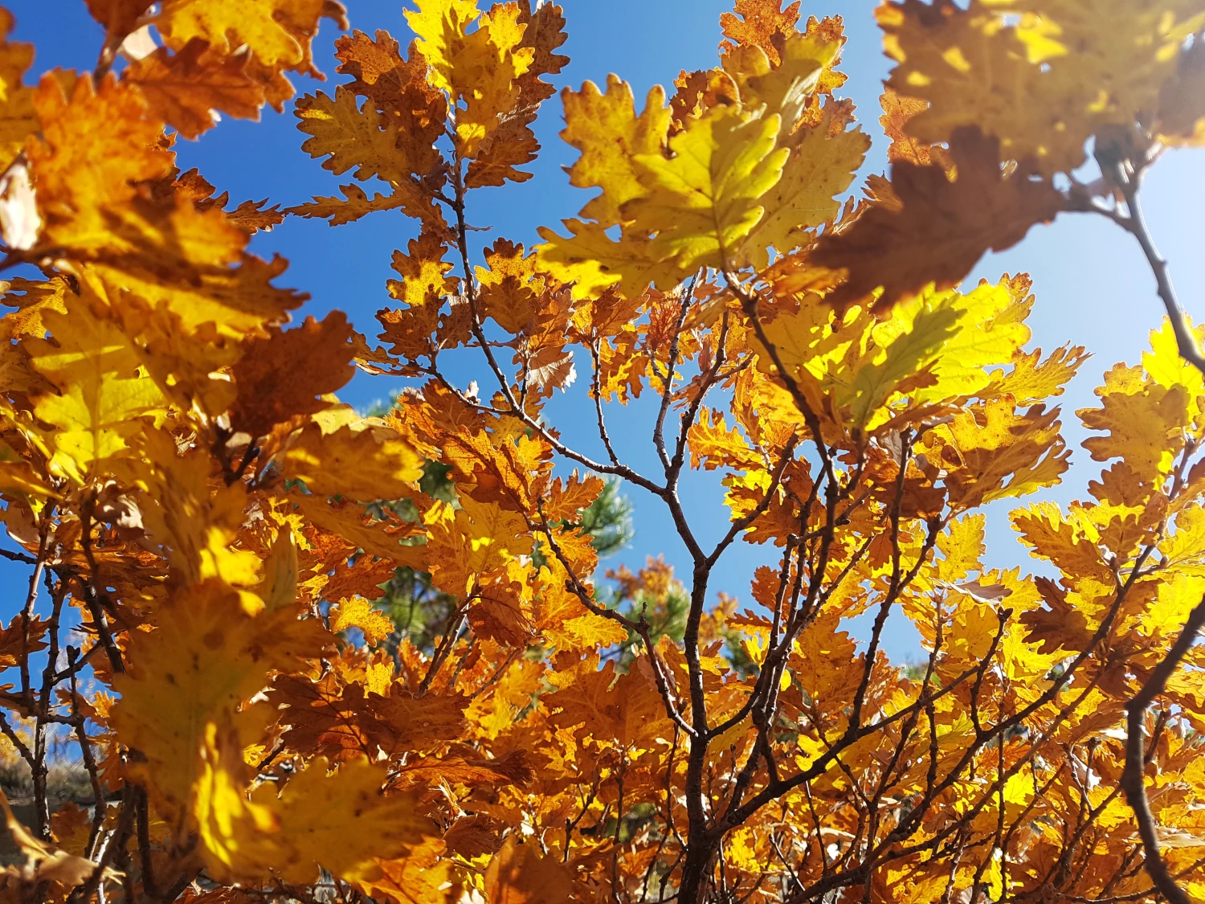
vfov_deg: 53.1
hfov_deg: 67.3
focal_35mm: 26
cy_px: 452
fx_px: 905
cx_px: 602
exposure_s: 1/1432
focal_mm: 4.2
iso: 50
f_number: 1.7
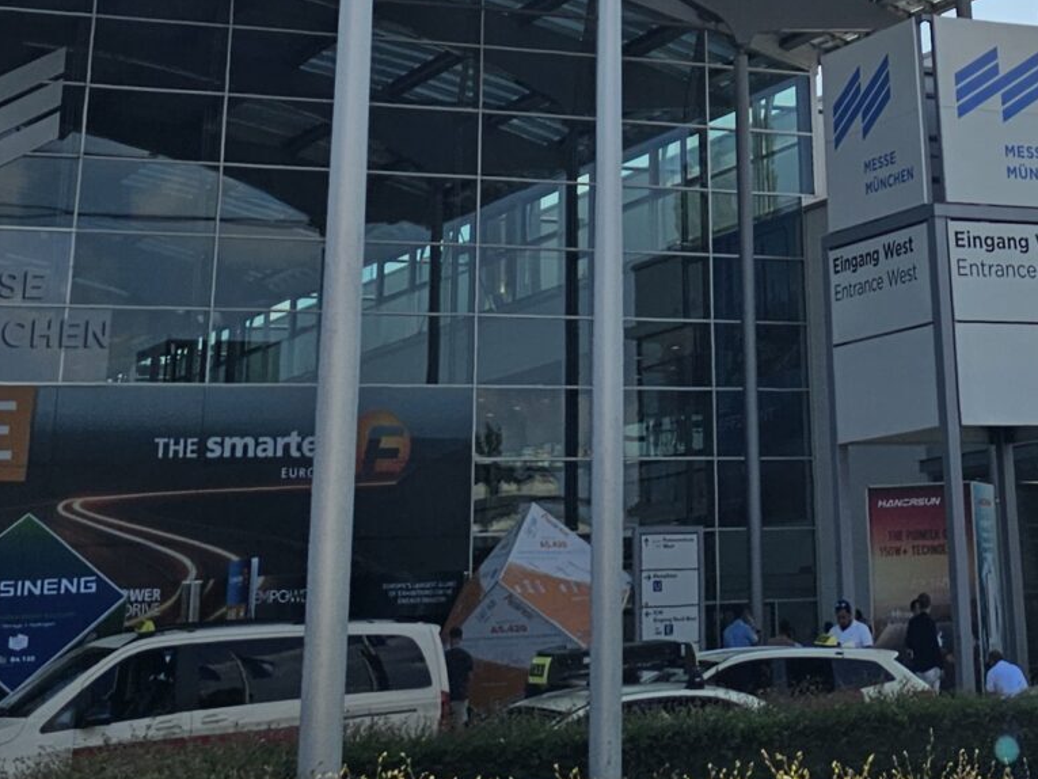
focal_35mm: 77
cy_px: -448
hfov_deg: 25.0
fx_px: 2309
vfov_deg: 17.0
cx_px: 790
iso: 10
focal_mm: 6.3
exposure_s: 1/1597
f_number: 1.7
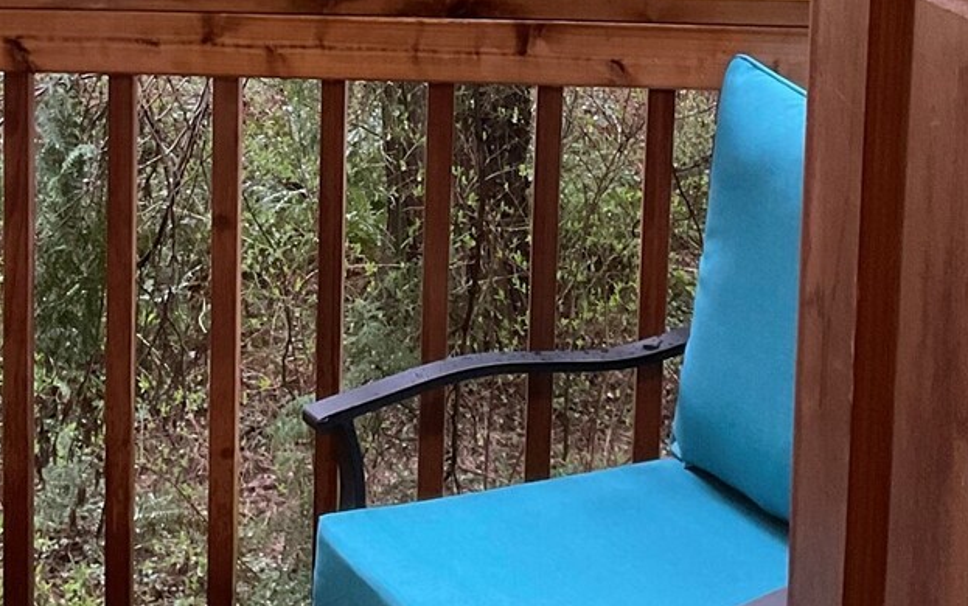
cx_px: 342
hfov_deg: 28.8
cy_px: -87
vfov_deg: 17.6
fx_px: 1874
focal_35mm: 71
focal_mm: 3
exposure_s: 1/30
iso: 320
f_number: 1.8
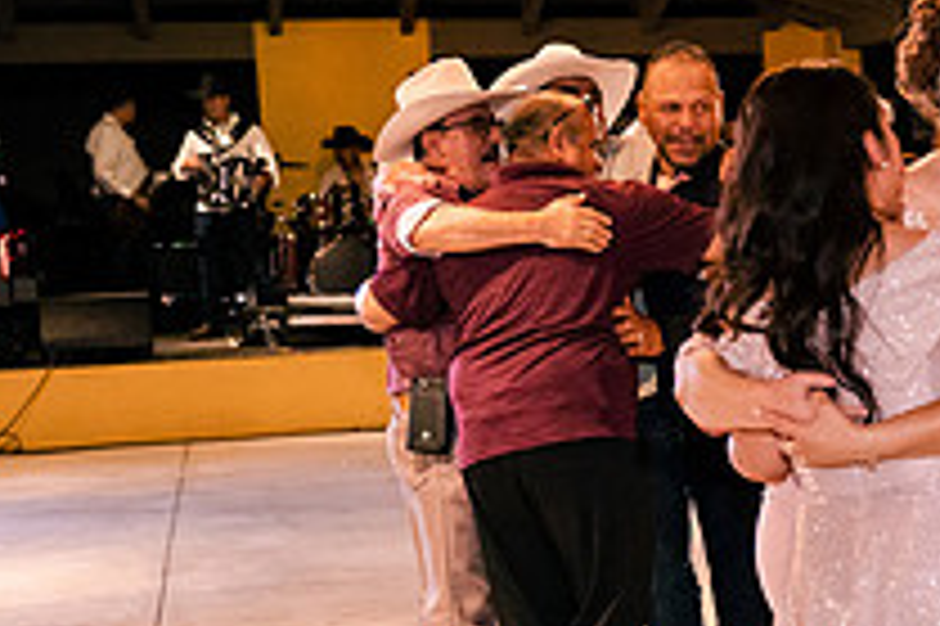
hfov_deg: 21.7
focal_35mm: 89
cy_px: 556
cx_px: 1034
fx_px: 2322
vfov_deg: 15.2
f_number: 2.8
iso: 3200
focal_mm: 32
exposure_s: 1/200
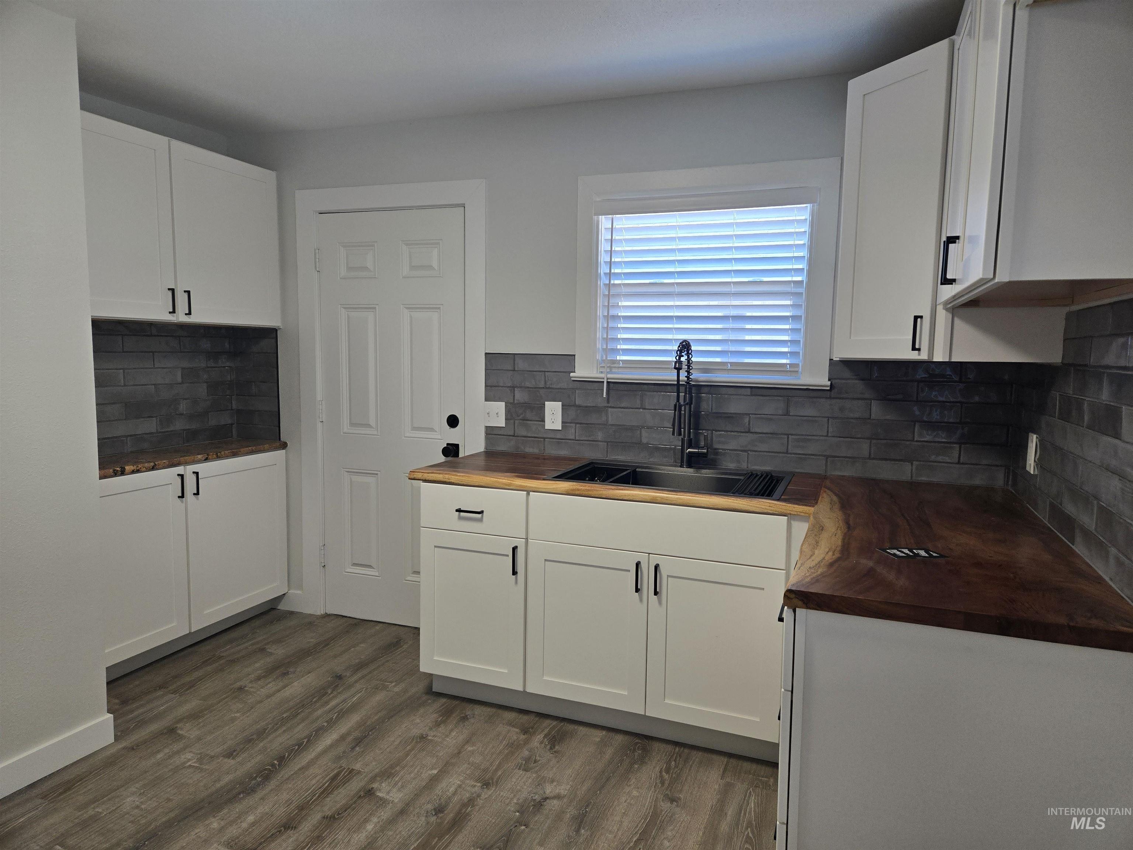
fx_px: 753
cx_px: 566
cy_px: 425
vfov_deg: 58.9
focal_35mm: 23
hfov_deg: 73.9
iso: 80
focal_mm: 5.4
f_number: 1.8
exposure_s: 1/180
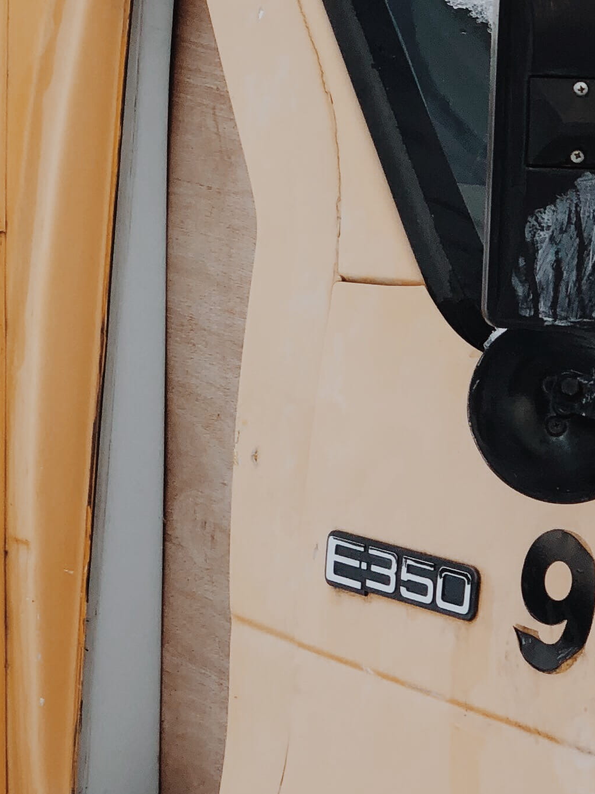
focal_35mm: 155
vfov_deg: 12.7
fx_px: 3552
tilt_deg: +0.5
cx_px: 69
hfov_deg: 9.5
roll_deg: +2.0
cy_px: 112
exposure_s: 1/338
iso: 16
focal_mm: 6
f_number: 2.4
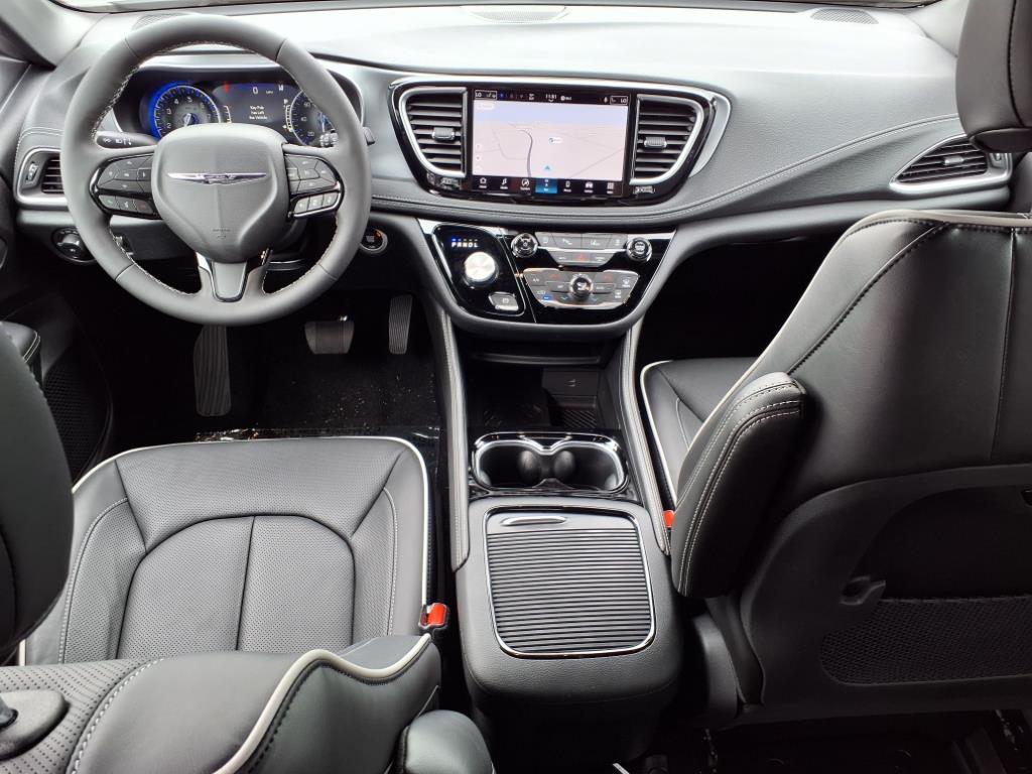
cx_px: 516
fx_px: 805
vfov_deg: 51.4
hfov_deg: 65.3
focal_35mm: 27
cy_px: 387
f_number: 1.9
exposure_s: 1/120
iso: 64
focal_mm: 3.58
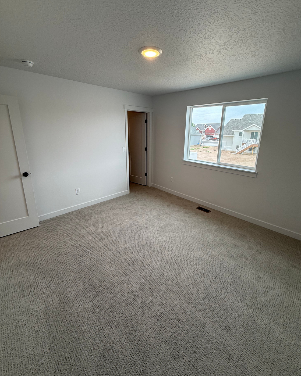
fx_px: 167
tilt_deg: -13.5
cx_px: 154
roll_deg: -1.1
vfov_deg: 96.6
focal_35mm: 15
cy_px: 172
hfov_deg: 84.0
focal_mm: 2.22
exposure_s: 1/153
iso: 64
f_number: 2.2
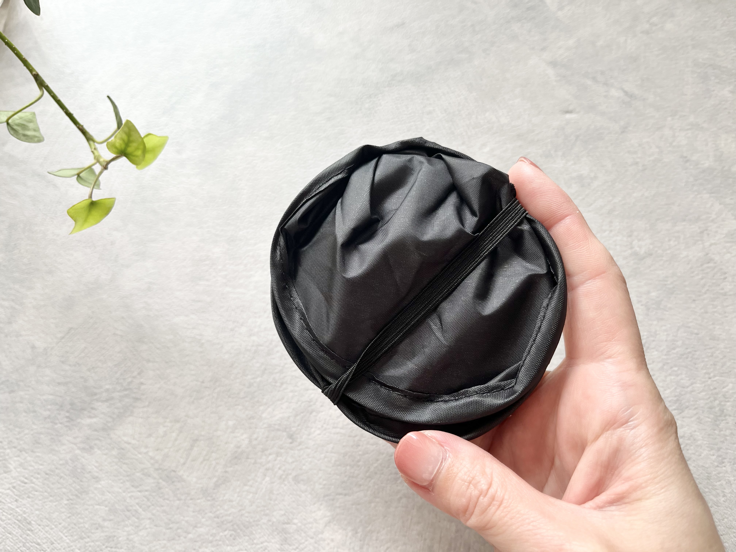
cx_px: 368
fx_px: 553
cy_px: 276
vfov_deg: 53.1
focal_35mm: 26
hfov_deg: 67.3
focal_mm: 5.1
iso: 40
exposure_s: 1/240
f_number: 1.6
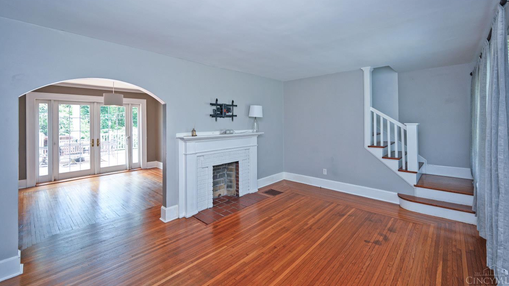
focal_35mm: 15
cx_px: 259
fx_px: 202
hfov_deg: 103.0
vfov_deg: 70.0
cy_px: 119
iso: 250
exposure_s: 1/60
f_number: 4
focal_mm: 14
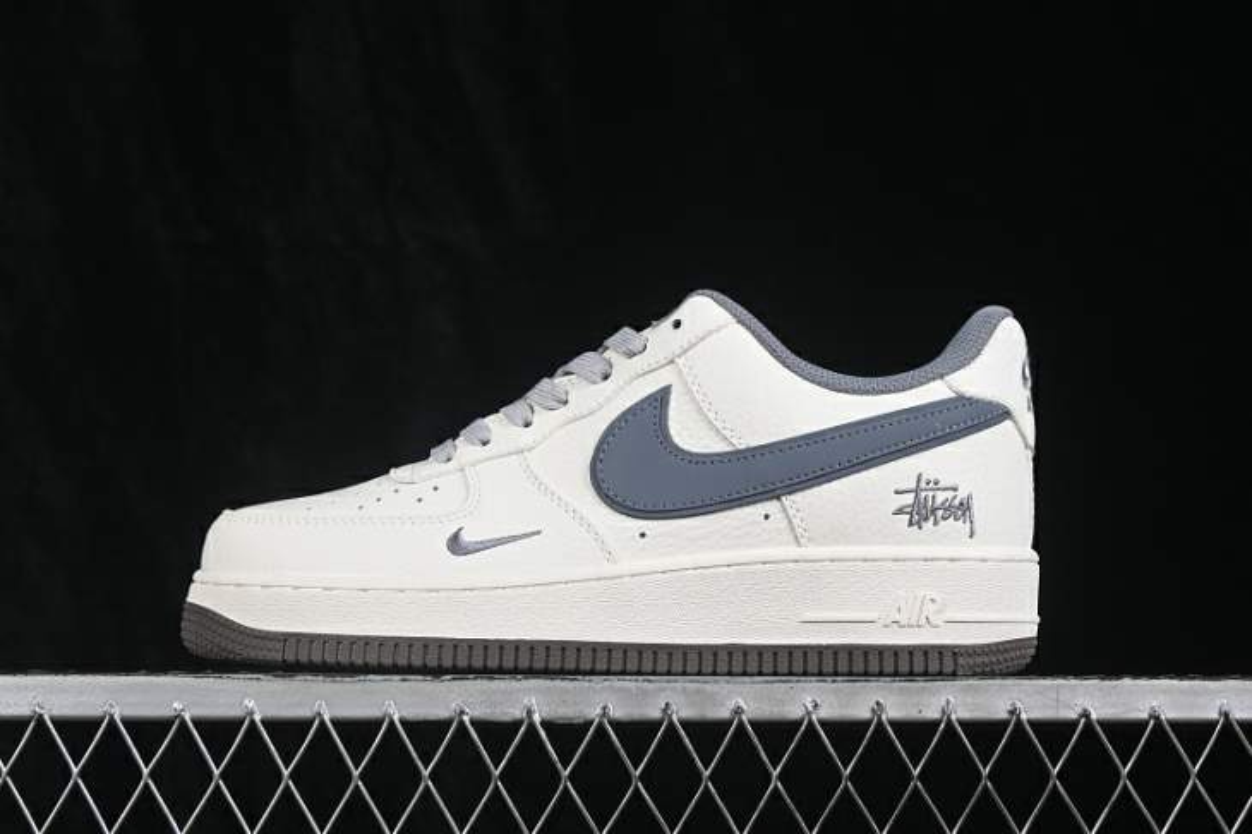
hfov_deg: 27.0
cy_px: 417
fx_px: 2607
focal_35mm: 75
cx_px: 626
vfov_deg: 18.2
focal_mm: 50
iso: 160
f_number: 8
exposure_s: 1/80
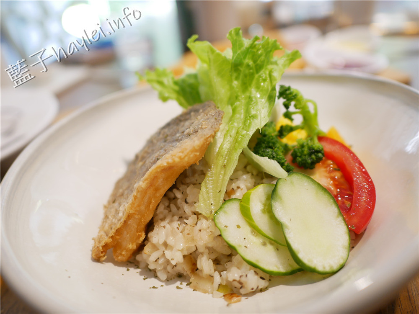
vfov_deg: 46.8
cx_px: 210
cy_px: 157
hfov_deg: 60.0
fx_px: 363
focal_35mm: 30
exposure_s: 1/100
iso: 200
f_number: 1.7
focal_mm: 15
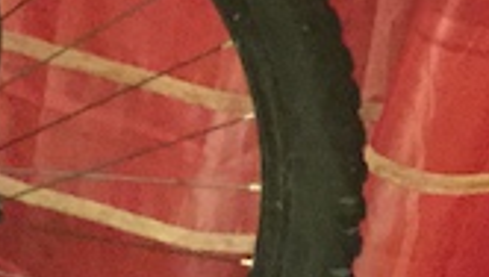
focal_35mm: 208
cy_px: -141
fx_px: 2701
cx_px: 689
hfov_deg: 10.1
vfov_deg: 5.8
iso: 640
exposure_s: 1/17
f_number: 2.4
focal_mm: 3.3
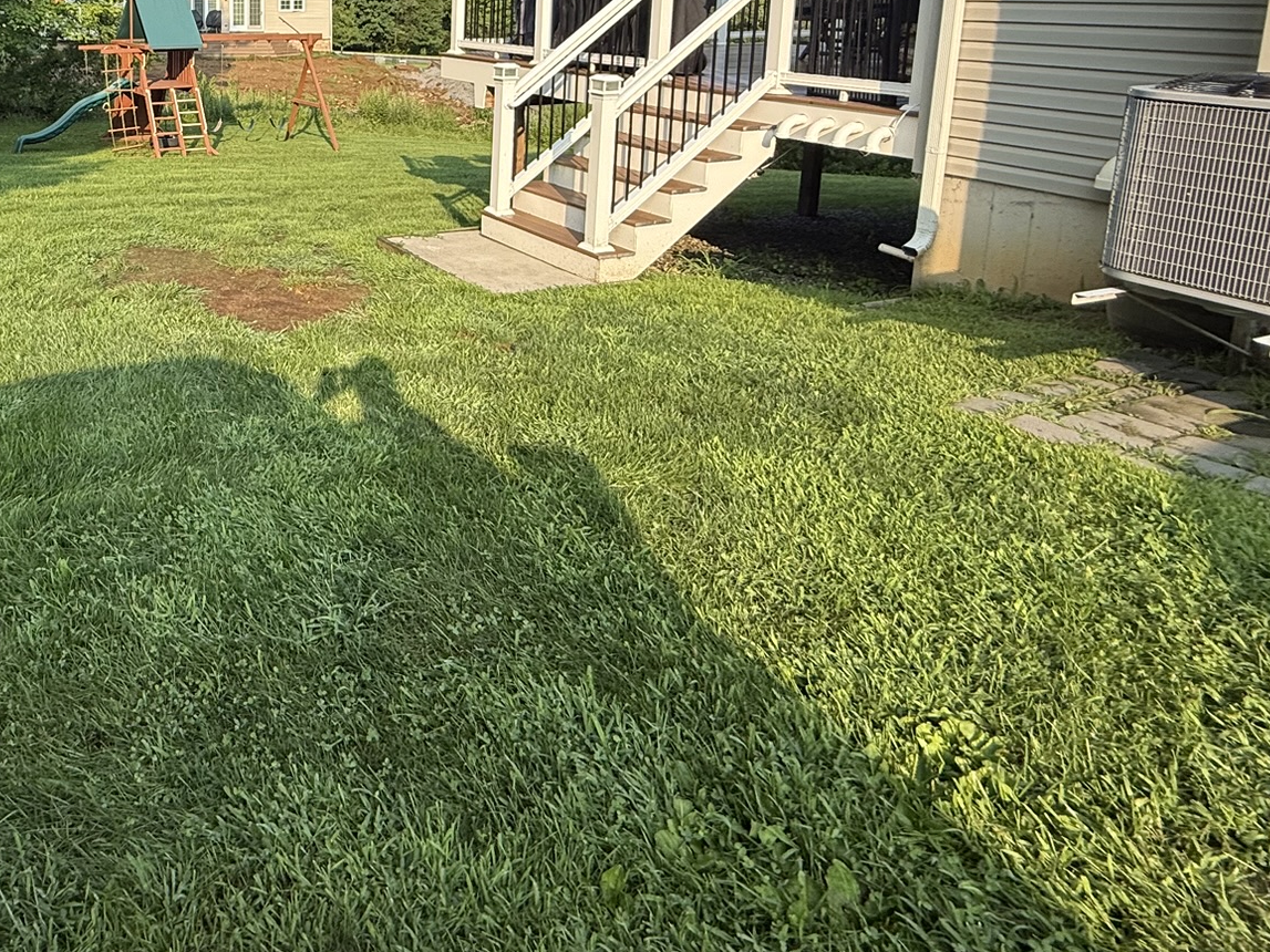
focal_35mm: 25
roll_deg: +0.1
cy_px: 125
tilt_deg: -6.5
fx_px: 917
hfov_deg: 61.7
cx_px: 200
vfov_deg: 49.8
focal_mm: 2.22
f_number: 2.2
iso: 50
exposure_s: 1/664
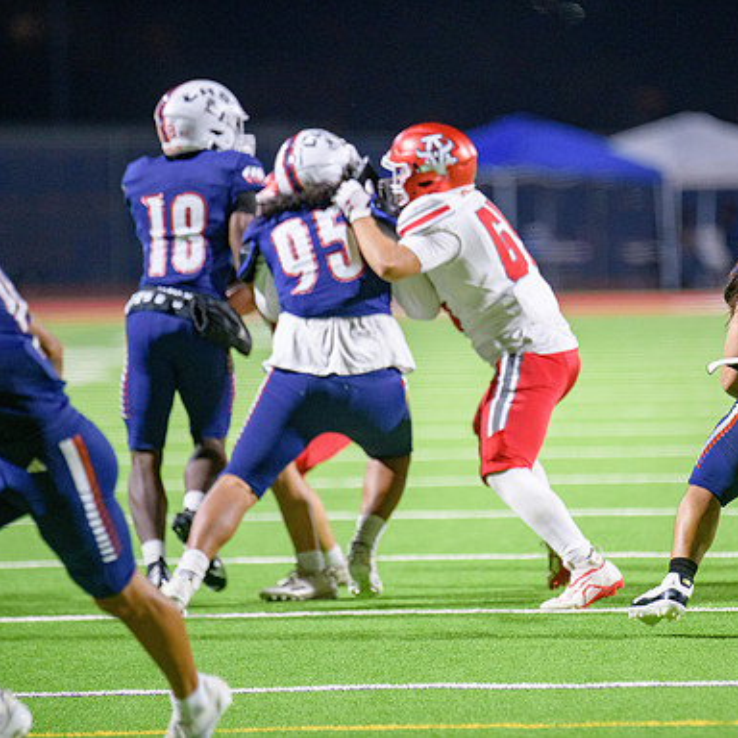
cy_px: 368
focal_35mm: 385
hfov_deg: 4.5
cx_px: 525
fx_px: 9286
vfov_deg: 4.6
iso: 2000
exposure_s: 1/250
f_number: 2.8
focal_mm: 300
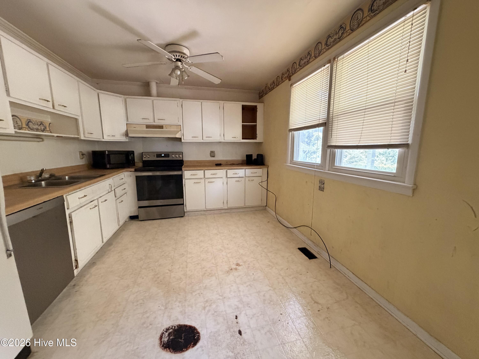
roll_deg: +0.6
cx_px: 240
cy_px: 180
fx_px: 194
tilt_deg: -8.7
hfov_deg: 102.1
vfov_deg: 85.7
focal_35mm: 14
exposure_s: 1/60
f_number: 2.2
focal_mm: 2.22
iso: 500
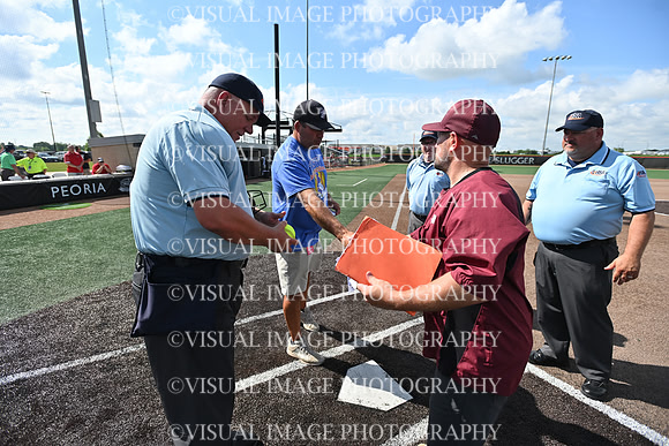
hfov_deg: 93.3
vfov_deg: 70.5
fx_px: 316
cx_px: 334
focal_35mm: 17
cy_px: 223
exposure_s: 1/2500
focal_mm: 17
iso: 250
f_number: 4.5
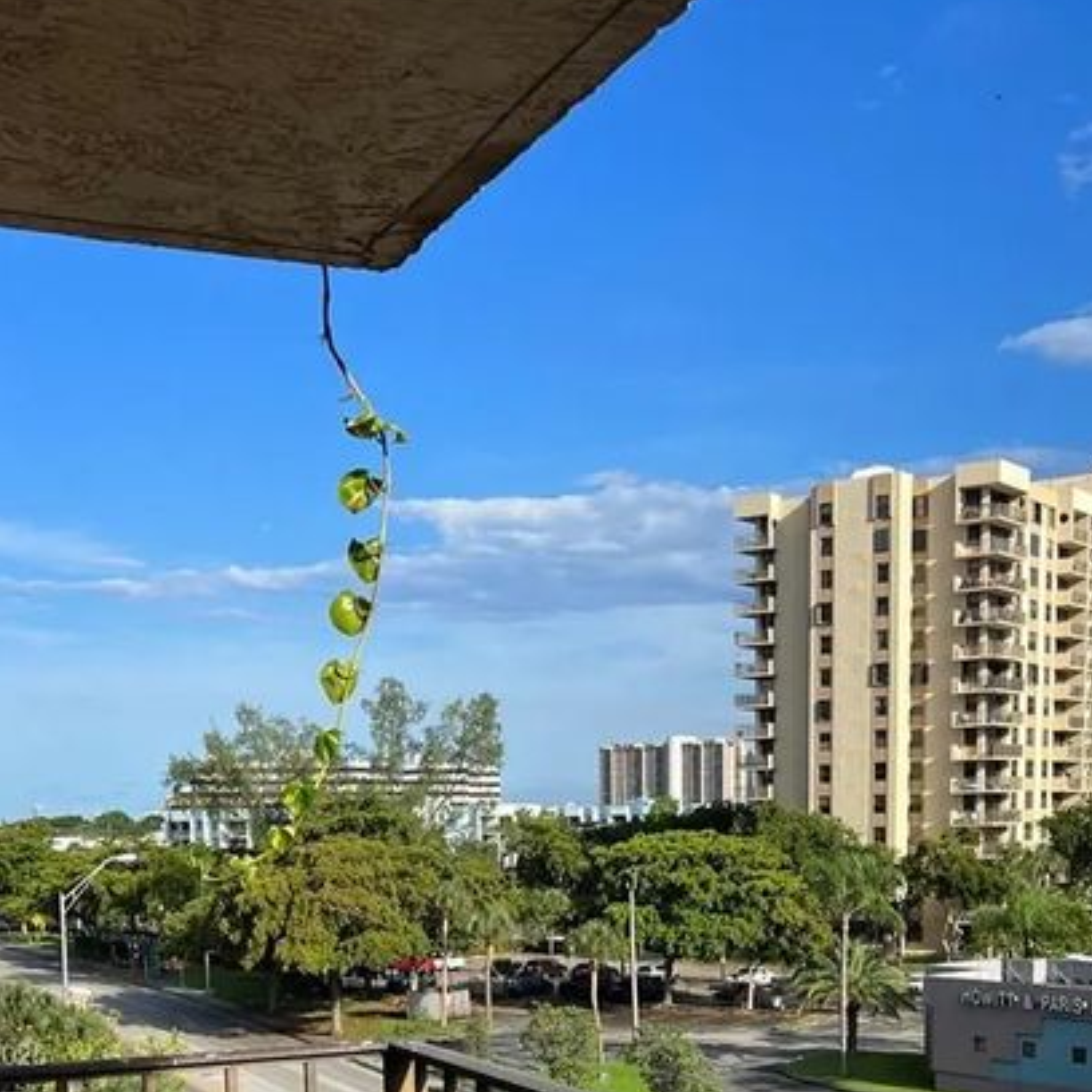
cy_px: 1059
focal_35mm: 48
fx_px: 1713
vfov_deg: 32.8
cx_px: 551
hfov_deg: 35.4
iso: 50
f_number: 1.5
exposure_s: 1/3356
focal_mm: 5.7
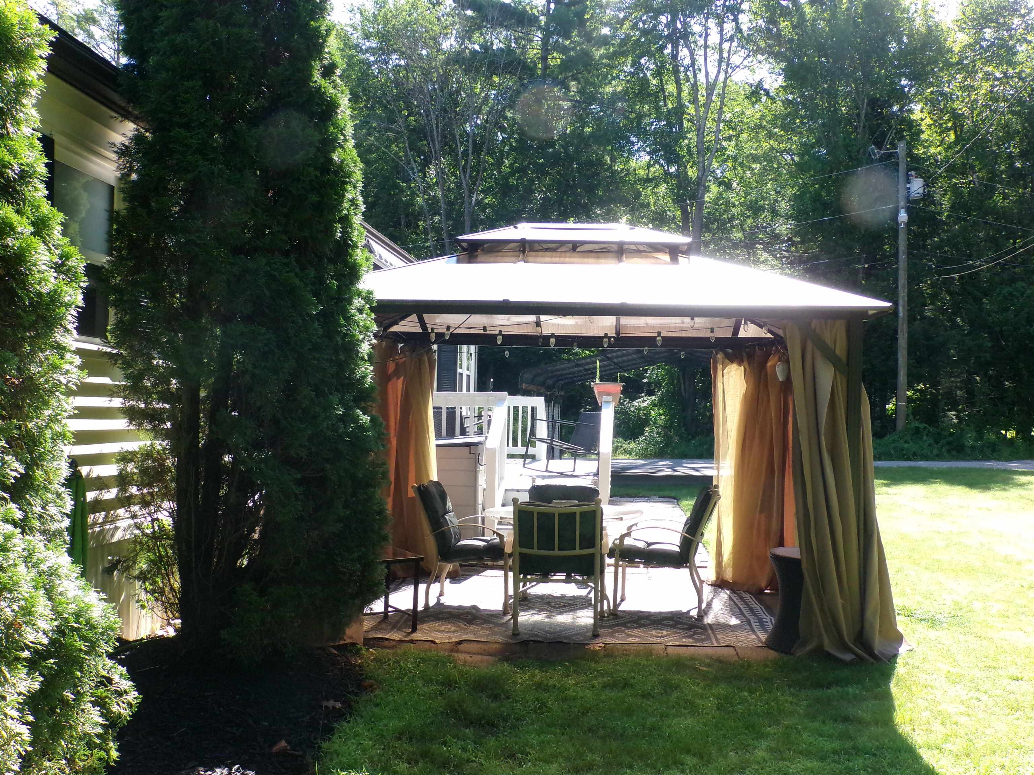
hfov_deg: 55.4
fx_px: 986
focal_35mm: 33
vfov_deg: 42.9
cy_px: 388
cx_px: 517
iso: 200
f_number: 7.99
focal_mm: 5.9
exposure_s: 1/120
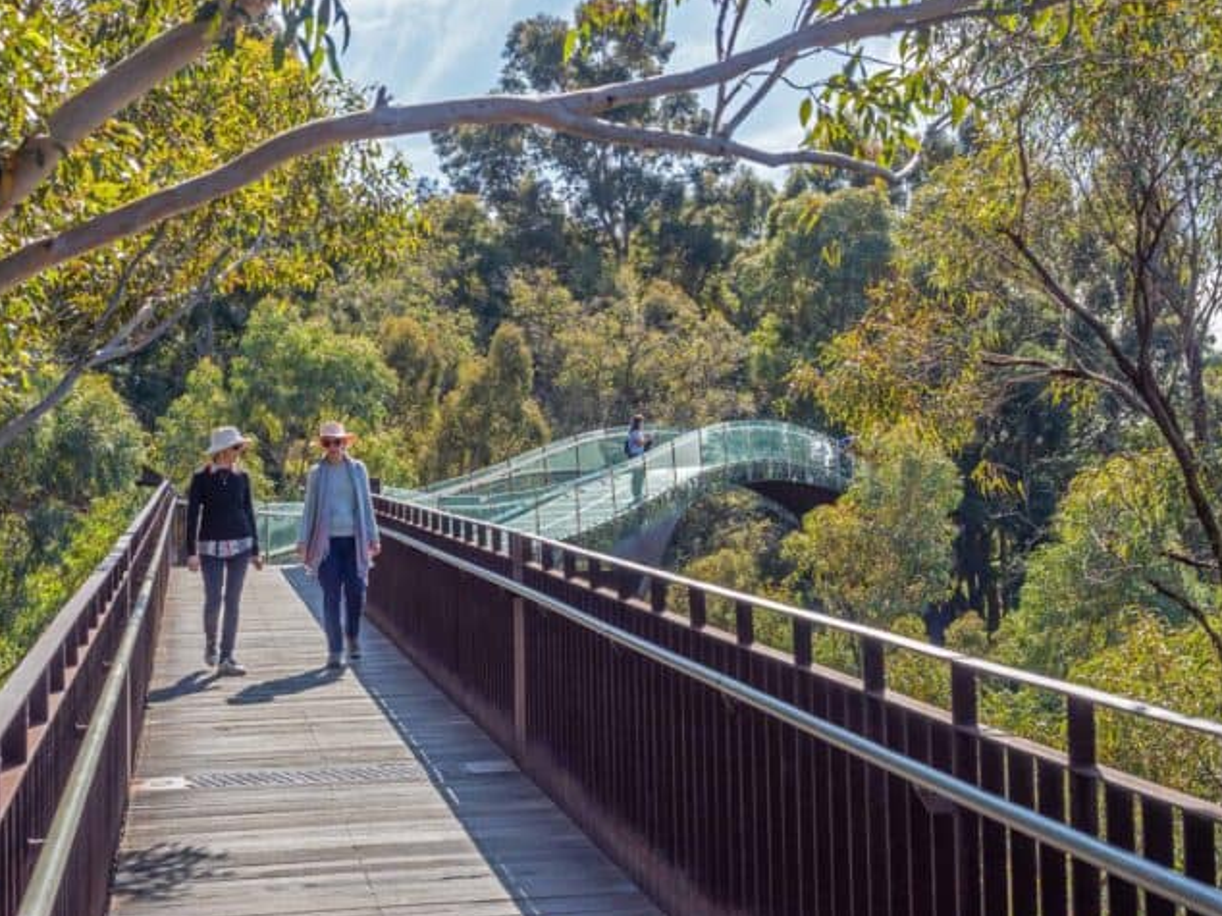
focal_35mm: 53
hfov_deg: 36.2
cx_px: 609
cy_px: 429
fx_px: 1870
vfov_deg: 27.5
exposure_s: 1/320
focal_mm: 24
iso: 200
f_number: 6.3
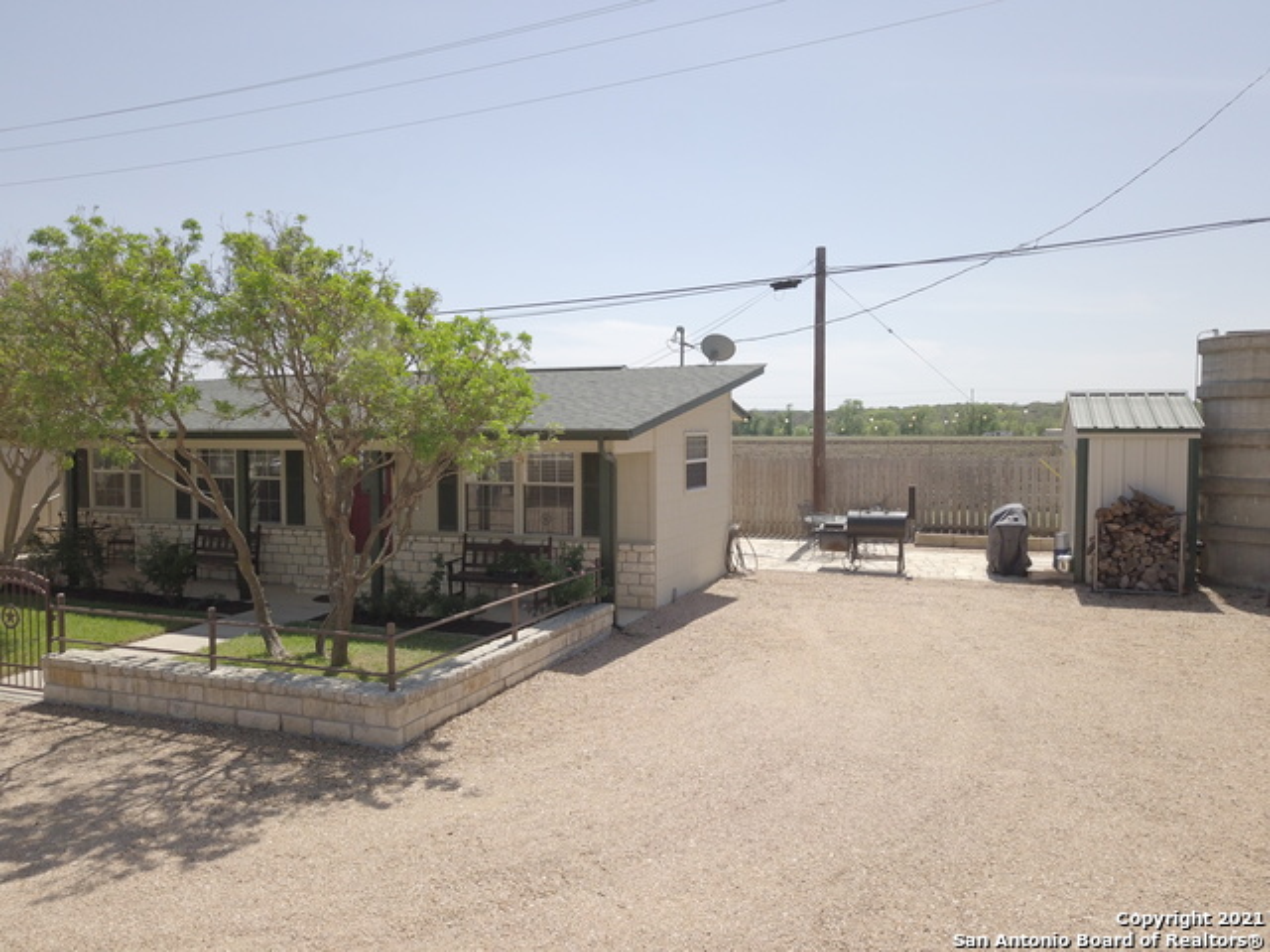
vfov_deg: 53.1
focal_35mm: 26
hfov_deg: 67.3
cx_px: 635
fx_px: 954
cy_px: 476
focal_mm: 4.73
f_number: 2.2
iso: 200
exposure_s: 1/2500
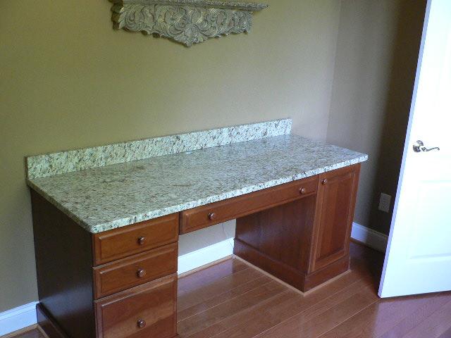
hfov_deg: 51.4
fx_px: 469
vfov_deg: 39.7
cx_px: 226
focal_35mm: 36
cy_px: 169
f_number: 2.8
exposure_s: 1/15
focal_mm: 6
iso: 200
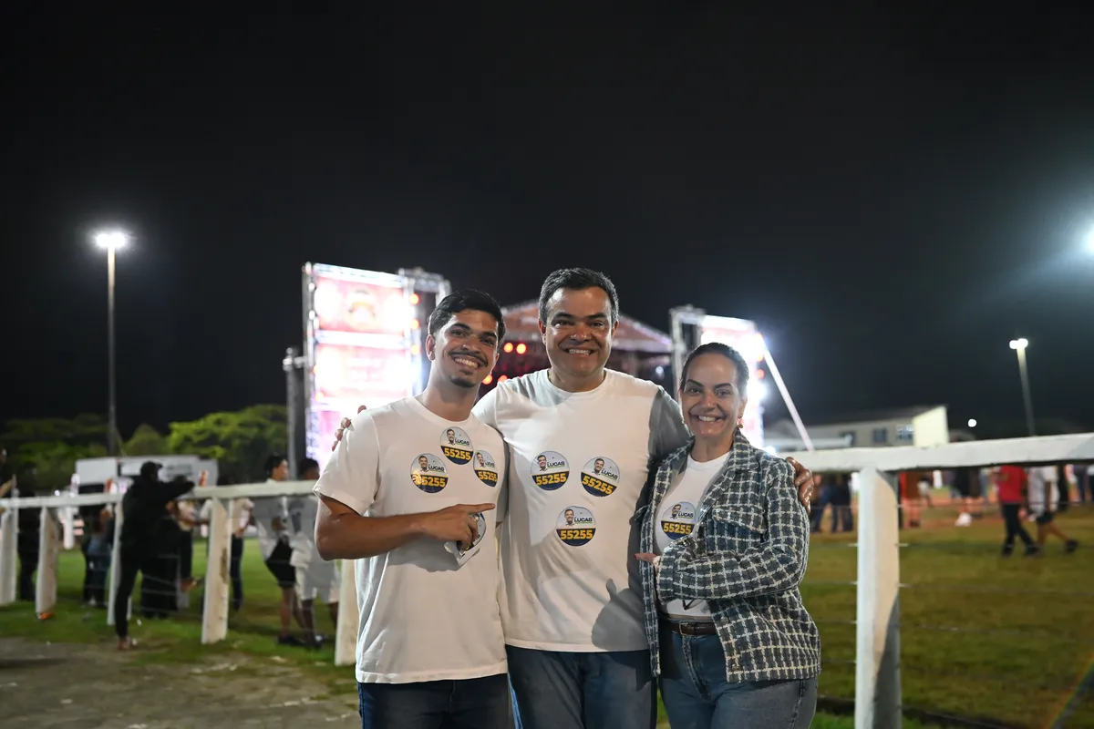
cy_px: 364
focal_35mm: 35
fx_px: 1064
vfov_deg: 37.9
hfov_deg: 54.4
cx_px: 547
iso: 4000
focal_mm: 35
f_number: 1.8
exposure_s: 1/125
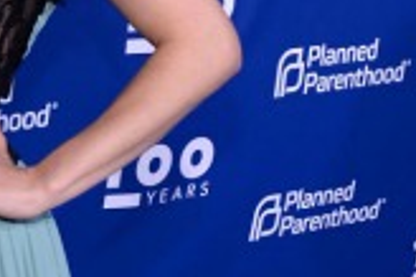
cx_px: -61
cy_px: -111
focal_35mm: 116
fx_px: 1339
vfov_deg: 11.4
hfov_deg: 17.0
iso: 800
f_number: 6.3
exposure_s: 1/160
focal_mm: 38
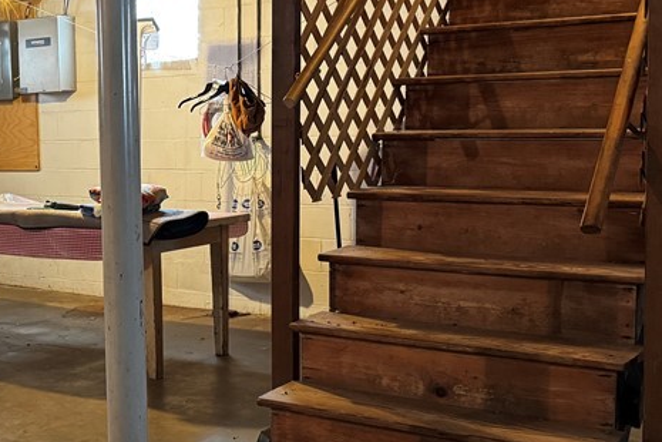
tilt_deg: -5.7
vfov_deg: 24.6
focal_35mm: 55
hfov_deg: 34.5
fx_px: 1011
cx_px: 81
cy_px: 215
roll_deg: +1.5
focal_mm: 6.76
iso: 640
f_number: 1.78
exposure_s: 1/60
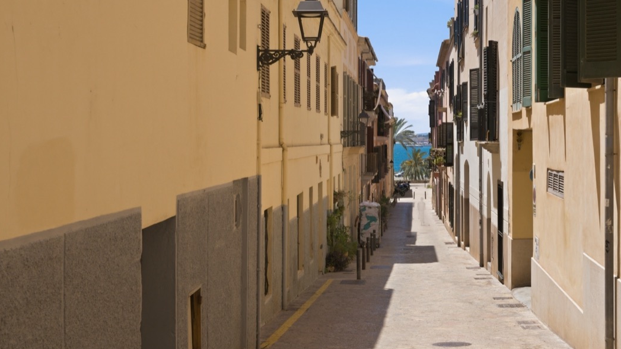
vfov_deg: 21.4
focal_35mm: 56
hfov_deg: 36.8
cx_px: 414
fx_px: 922
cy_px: 150
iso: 100
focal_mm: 35
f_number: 8
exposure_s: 1/640
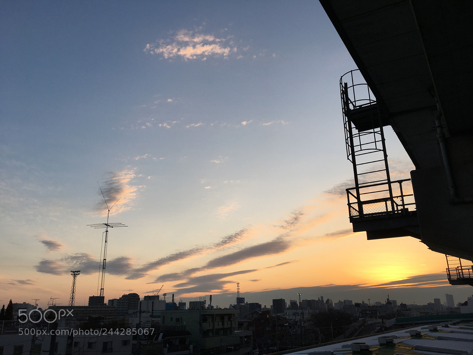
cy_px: 178
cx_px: 236
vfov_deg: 48.2
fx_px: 396
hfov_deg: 61.7
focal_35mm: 29
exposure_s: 1/534
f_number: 2.2
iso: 25
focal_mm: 4.15
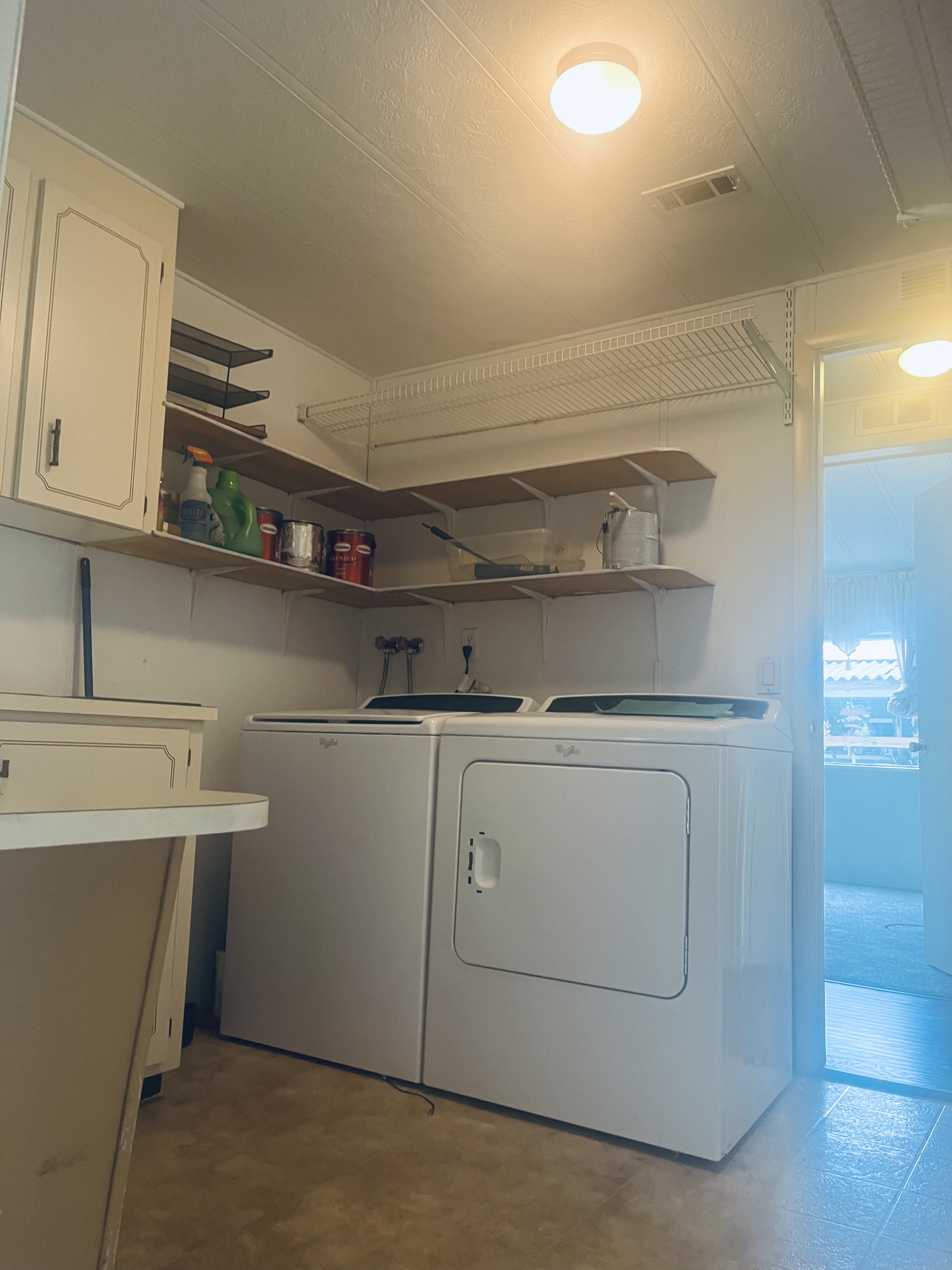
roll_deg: -1.9
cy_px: 635
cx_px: 476
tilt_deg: +6.8
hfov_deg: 53.1
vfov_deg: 67.3
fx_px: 953
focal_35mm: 26
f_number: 1.6
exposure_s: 1/60
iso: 125
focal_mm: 5.1
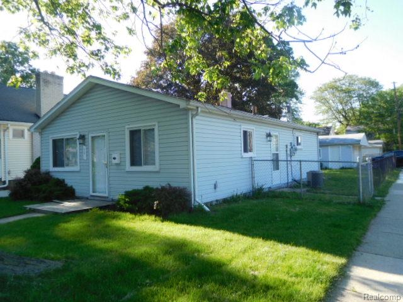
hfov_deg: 69.4
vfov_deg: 54.9
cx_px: 202
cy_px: 151
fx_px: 291
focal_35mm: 25
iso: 125
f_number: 3.4
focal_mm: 4.5
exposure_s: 1/250
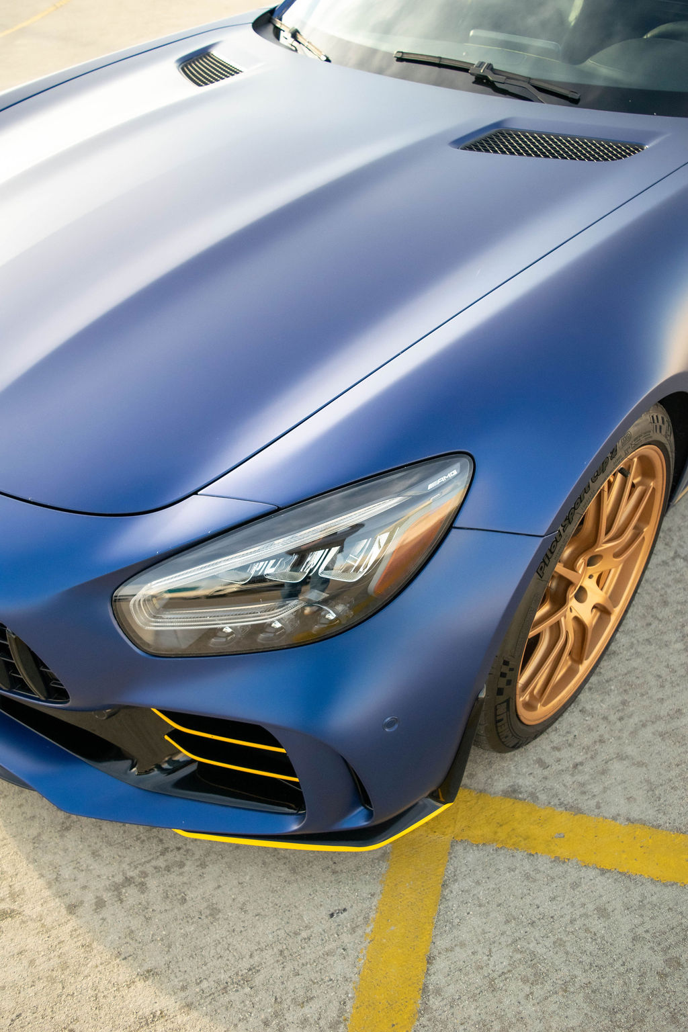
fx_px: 946
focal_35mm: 33
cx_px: 344
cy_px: 516
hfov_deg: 40.0
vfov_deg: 57.2
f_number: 4
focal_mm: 22
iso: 640
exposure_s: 1/1000
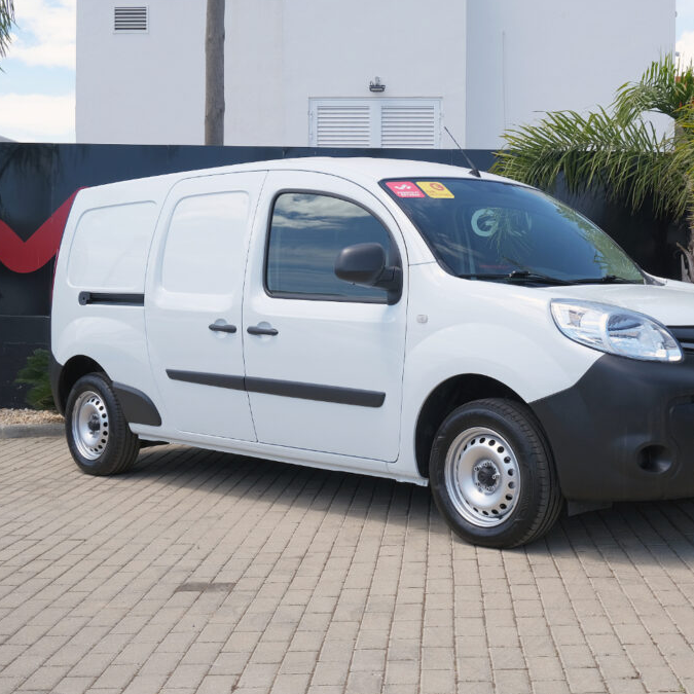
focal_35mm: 49
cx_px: 430
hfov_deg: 34.5
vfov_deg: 34.7
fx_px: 1111
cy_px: 345
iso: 160
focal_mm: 25.6
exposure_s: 1/160
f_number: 9
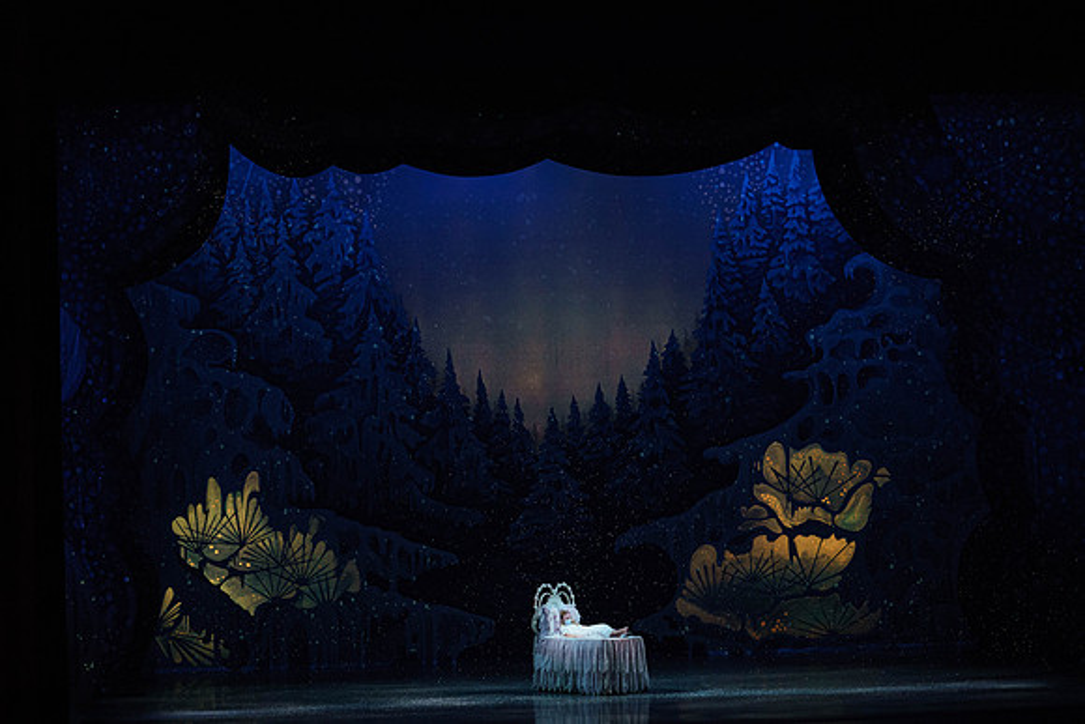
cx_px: 542
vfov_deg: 16.1
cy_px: 362
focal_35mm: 85
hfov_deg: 23.9
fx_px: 2562
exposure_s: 1/320
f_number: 4
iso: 5000
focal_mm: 85
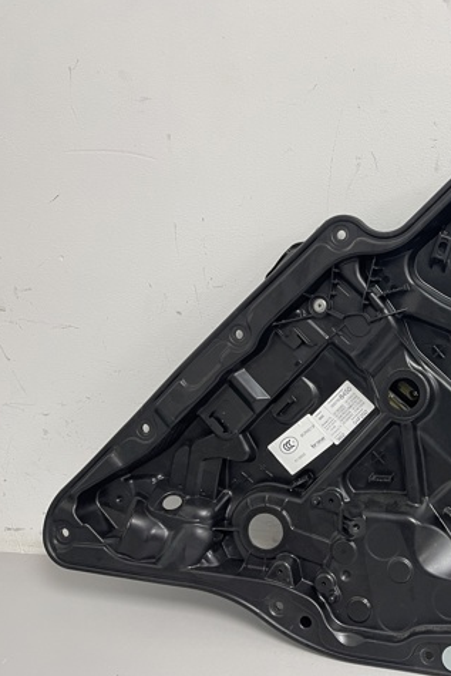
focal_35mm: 35
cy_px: 336
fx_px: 657
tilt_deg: -19.2
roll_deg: +0.0
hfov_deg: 34.5
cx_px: 448
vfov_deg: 54.4
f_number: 1.6
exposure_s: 1/50
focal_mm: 5.1
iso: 80
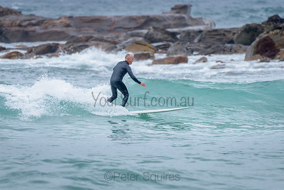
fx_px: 4839
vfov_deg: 2.2
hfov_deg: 3.4
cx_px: 110
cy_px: 88
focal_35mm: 613
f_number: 5.6
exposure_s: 1/800
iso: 500
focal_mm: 500
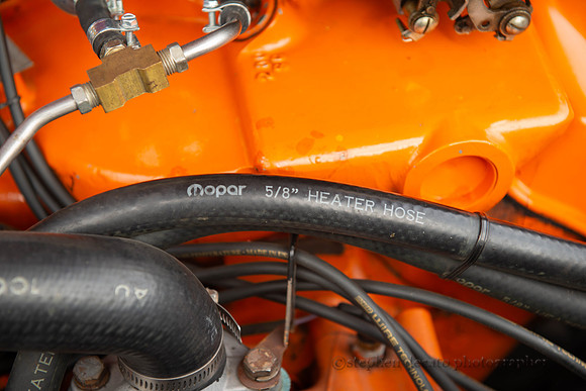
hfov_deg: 28.8
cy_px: 196
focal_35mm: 70
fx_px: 1140
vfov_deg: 19.5
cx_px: 293
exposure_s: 1/80
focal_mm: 70
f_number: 4.5
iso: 140
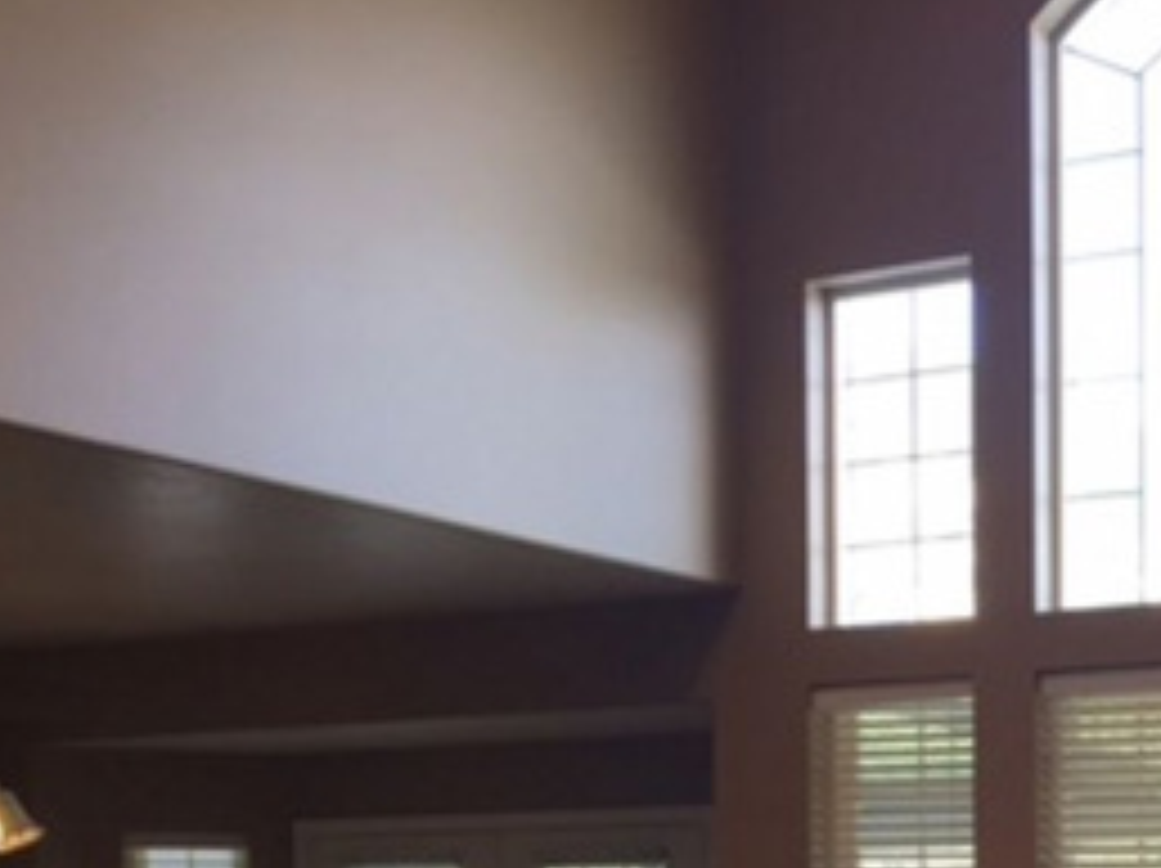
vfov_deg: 19.2
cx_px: 1143
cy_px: 1057
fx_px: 2413
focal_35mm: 72
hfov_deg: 25.8
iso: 32
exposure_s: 1/60
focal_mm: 4.15
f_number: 2.2
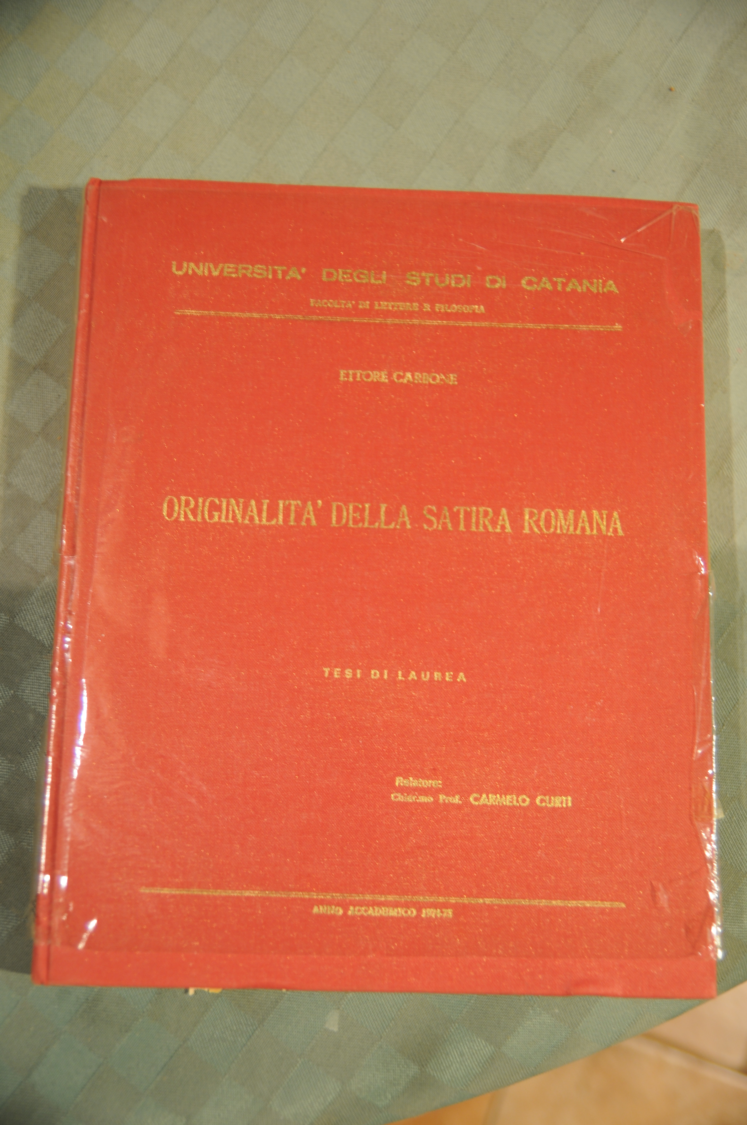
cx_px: 374
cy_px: 562
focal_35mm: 44
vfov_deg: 45.0
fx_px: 1357
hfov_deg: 30.8
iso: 200
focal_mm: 29
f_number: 2.8
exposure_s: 1/6
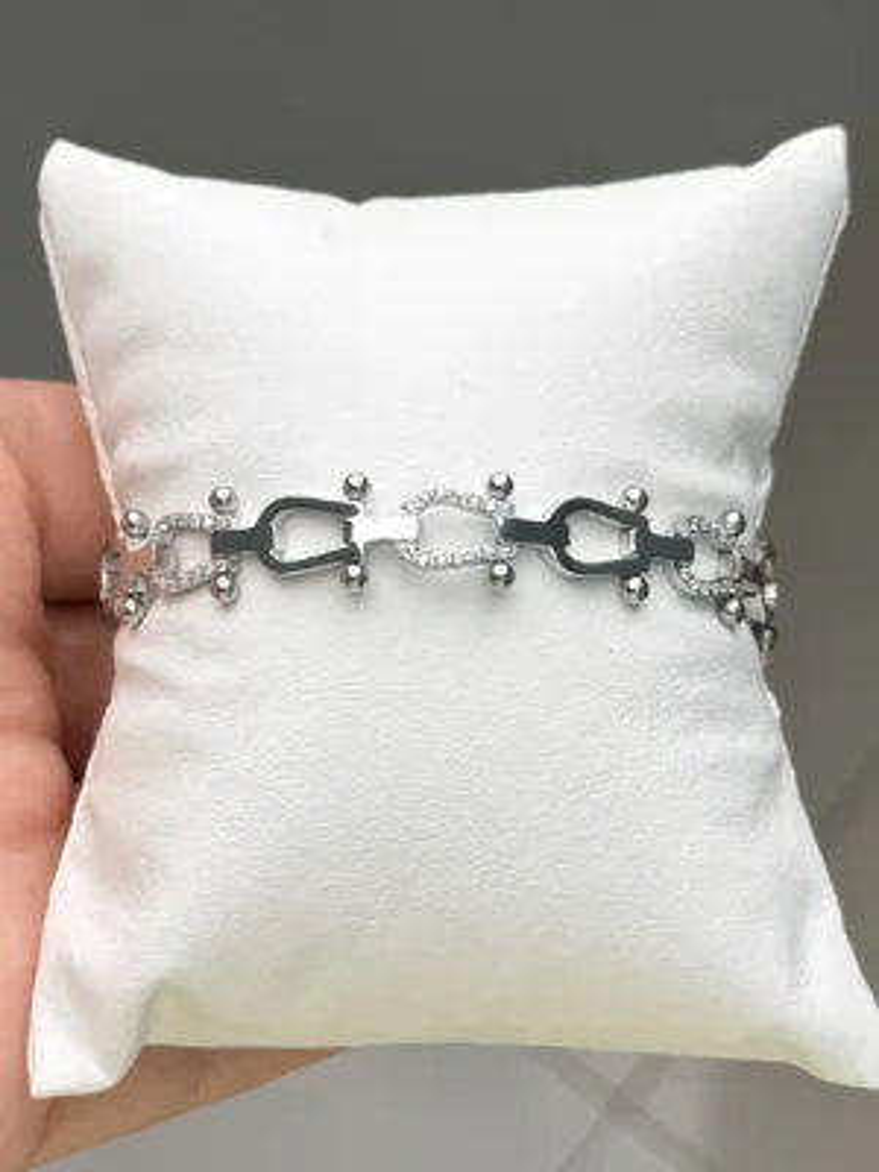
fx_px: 1625
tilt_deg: -75.4
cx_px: 440
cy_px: 586
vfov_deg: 39.7
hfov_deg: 30.3
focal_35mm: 48
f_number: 1.78
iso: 64
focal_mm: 6.76
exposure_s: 1/786
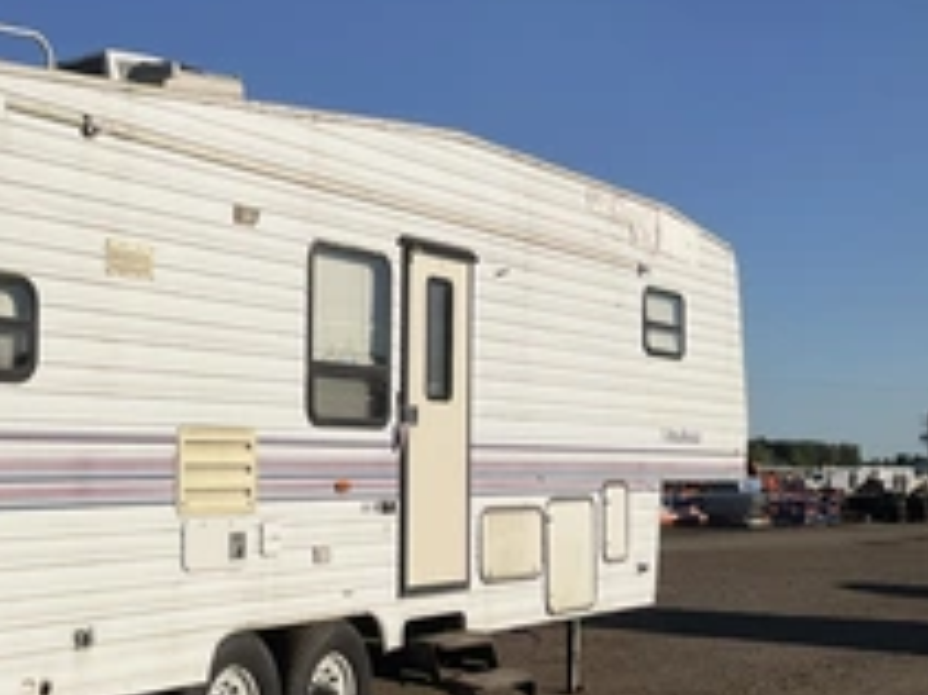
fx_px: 1474
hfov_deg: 33.1
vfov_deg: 26.5
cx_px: 84
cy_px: 383
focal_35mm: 55
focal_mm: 3
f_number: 1.8
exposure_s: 1/4785
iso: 25
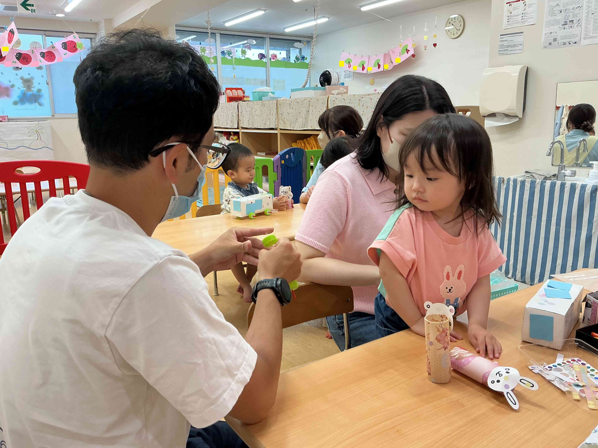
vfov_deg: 48.2
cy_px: 224
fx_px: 501
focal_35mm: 29
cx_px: 299
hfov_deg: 61.7
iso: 64
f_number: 1.8
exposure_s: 1/120
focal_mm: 3
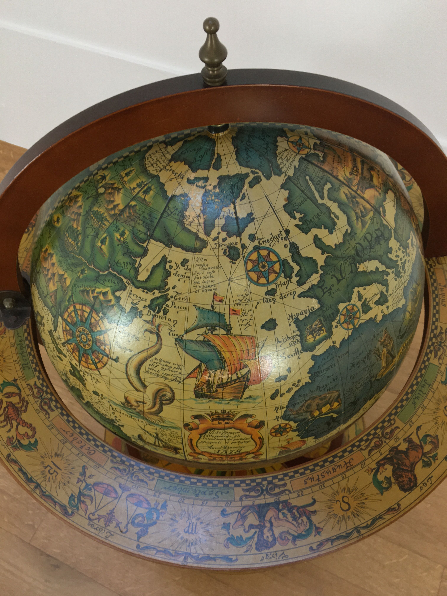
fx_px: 499
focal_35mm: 29
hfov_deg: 48.2
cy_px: 298
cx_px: 224
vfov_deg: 61.7
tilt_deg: -58.2
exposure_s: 1/33
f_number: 2.2
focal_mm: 4.15
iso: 64
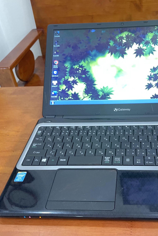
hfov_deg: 37.3
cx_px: 111
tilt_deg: -36.7
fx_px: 230
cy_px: 118
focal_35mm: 35
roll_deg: +5.0
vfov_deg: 54.4
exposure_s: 1/25
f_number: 1.6
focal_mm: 5.1
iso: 800
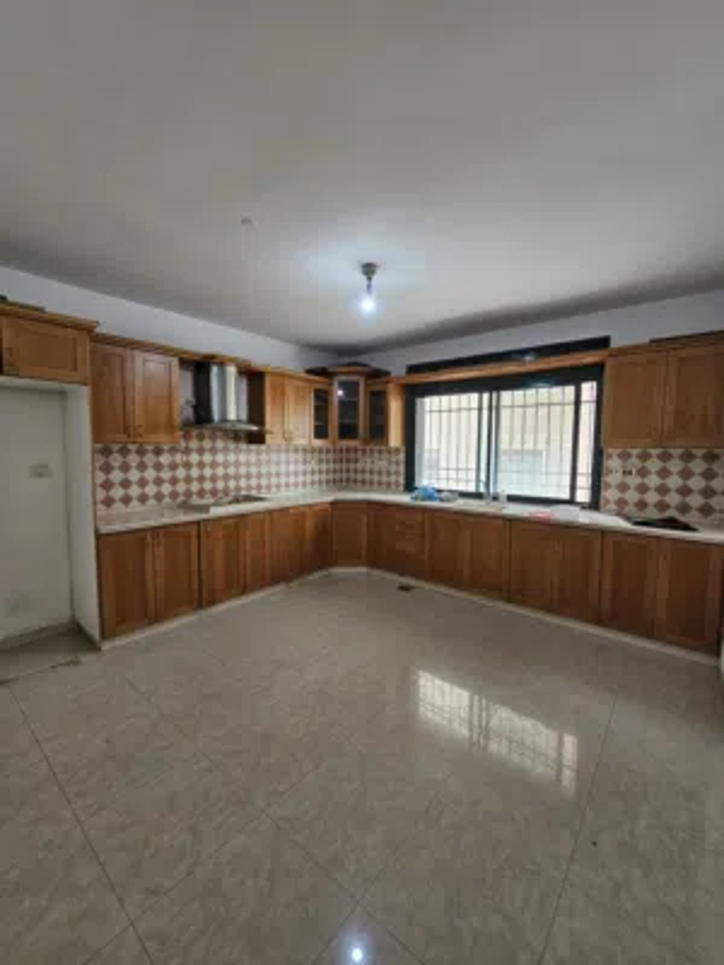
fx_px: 363
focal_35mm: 13
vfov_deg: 106.2
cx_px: 362
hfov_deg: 89.9
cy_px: 482
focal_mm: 2.2
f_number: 2.2
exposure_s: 1/60
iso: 125
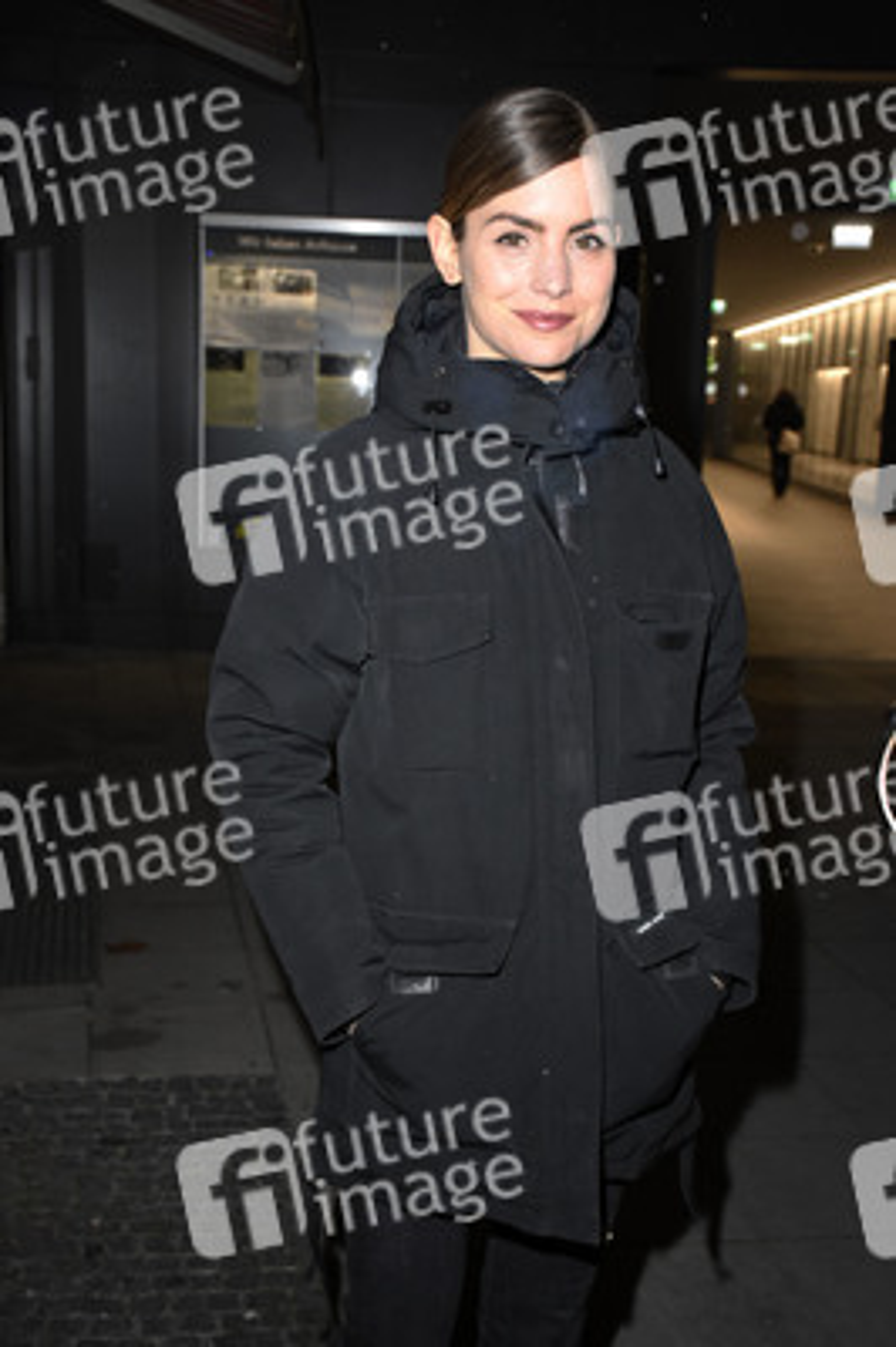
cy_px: 674
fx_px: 1683
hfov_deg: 29.8
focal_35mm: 45
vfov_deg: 43.6
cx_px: 448
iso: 2000
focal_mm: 30
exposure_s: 1/160
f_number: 6.3
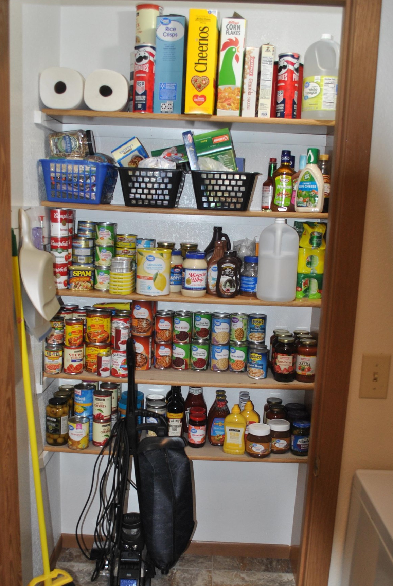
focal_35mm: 36
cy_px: 345
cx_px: 190
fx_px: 588
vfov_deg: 52.8
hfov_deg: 37.0
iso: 200
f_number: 3.5
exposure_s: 1/60
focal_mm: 18
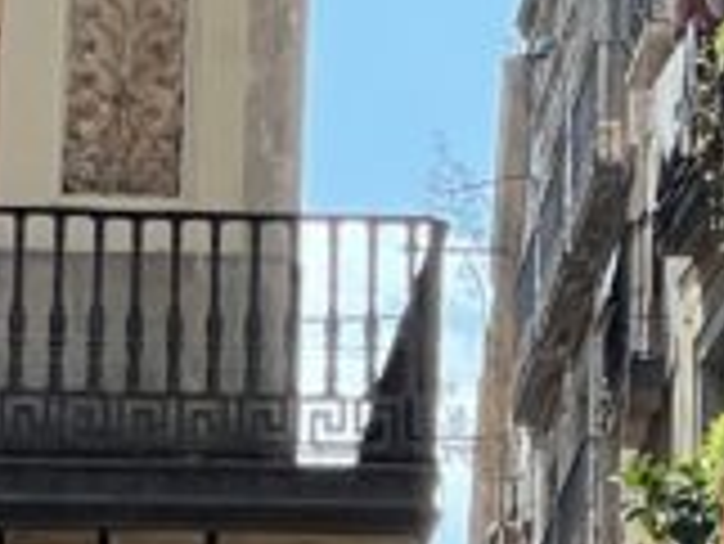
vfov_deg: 3.7
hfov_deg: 4.7
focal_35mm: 407
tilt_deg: +17.0
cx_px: 1704
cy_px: -18
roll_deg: +1.2
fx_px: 8519
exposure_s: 1/508
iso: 20
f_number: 2.2
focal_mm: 7.5
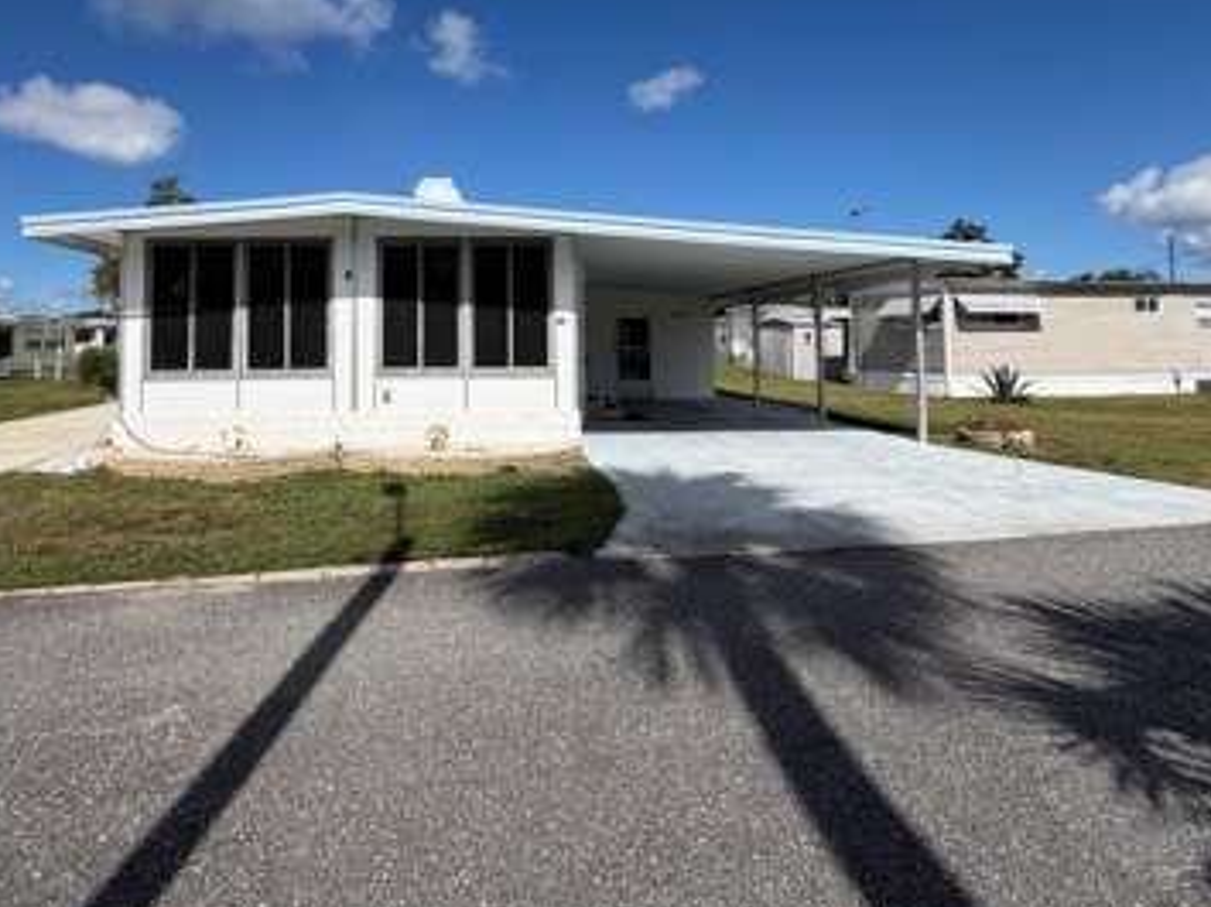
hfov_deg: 84.0
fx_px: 664
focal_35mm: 19
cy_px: 311
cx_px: 506
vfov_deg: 67.0
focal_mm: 2.22
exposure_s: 1/1259
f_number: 2.2
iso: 20
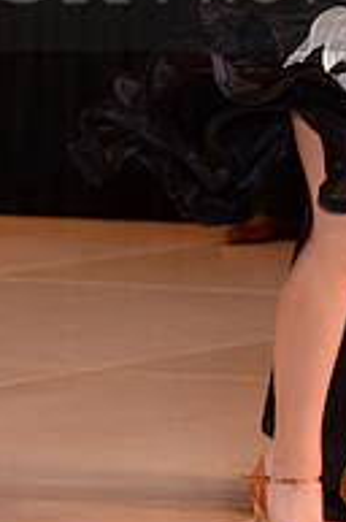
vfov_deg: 5.7
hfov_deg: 3.8
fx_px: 5208
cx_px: 320
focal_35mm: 360
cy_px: -38
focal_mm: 120
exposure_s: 1/250
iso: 1250
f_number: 5.6
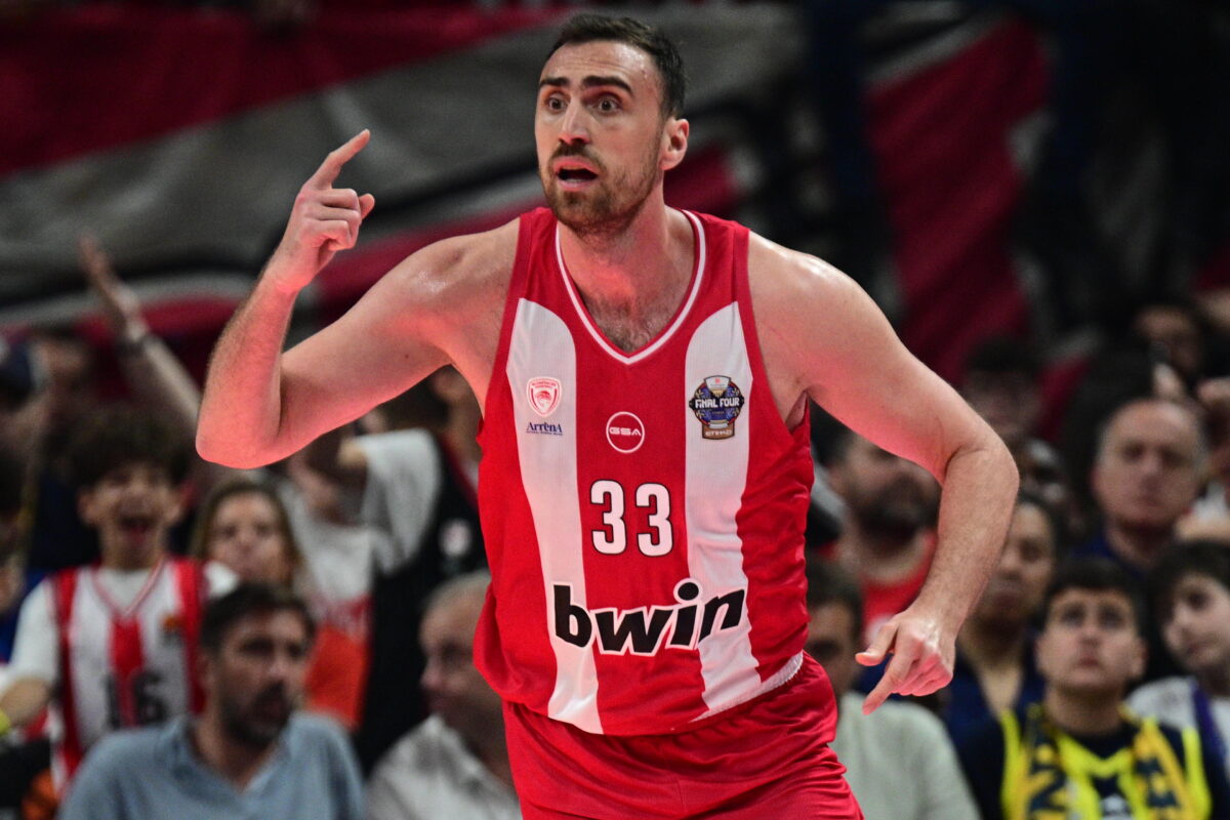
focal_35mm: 210
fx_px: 7174
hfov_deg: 9.8
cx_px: 615
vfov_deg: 6.5
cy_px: 410
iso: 2500
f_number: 2.8
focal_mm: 210
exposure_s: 1/800
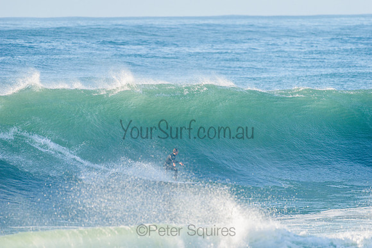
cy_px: 124
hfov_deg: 4.1
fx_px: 5168
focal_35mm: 500
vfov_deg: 2.8
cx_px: 186
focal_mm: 500
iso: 400
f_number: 5.6
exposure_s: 1/1600
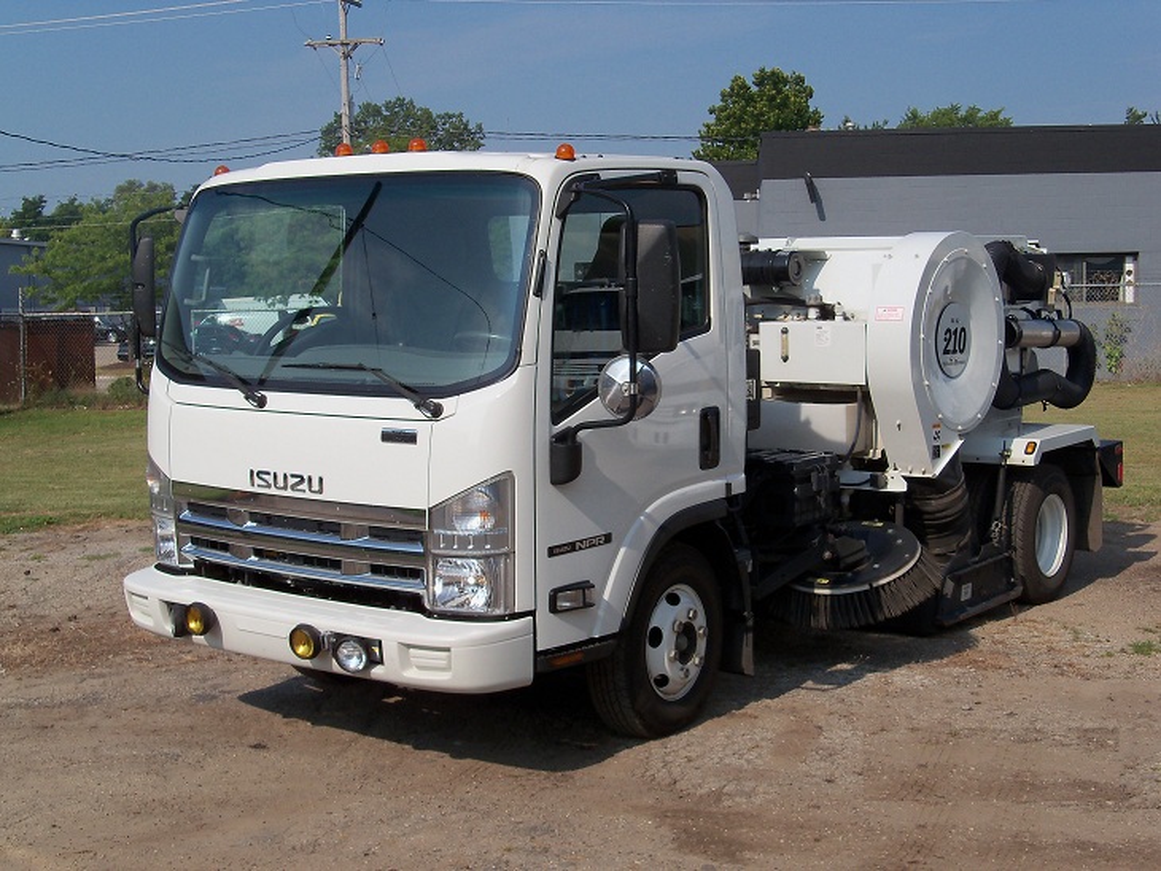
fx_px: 1678
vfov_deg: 29.1
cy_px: 436
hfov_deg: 38.2
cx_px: 580
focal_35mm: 50
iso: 80
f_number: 3.8
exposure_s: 1/1000
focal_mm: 8.8
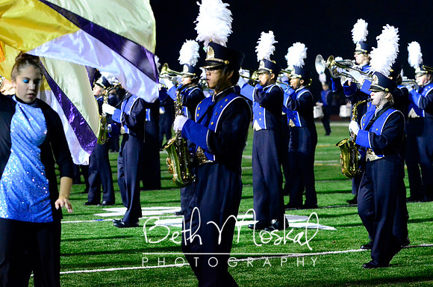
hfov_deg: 6.9
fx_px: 3600
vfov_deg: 4.6
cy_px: 144
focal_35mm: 300
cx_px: 216
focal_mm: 200
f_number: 2.8
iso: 6400
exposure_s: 1/500
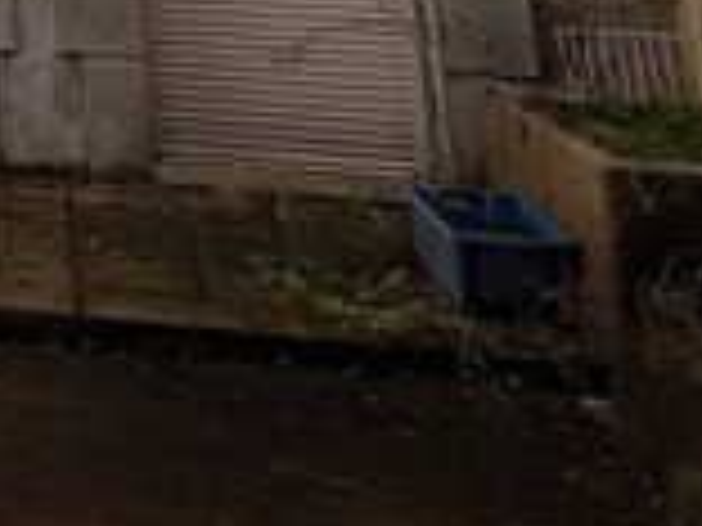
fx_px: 1460
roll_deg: -0.2
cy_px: -553
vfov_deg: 15.7
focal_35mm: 72
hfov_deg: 22.0
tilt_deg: +12.9
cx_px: -378
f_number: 2.2
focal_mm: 2.22
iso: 40
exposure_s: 1/770
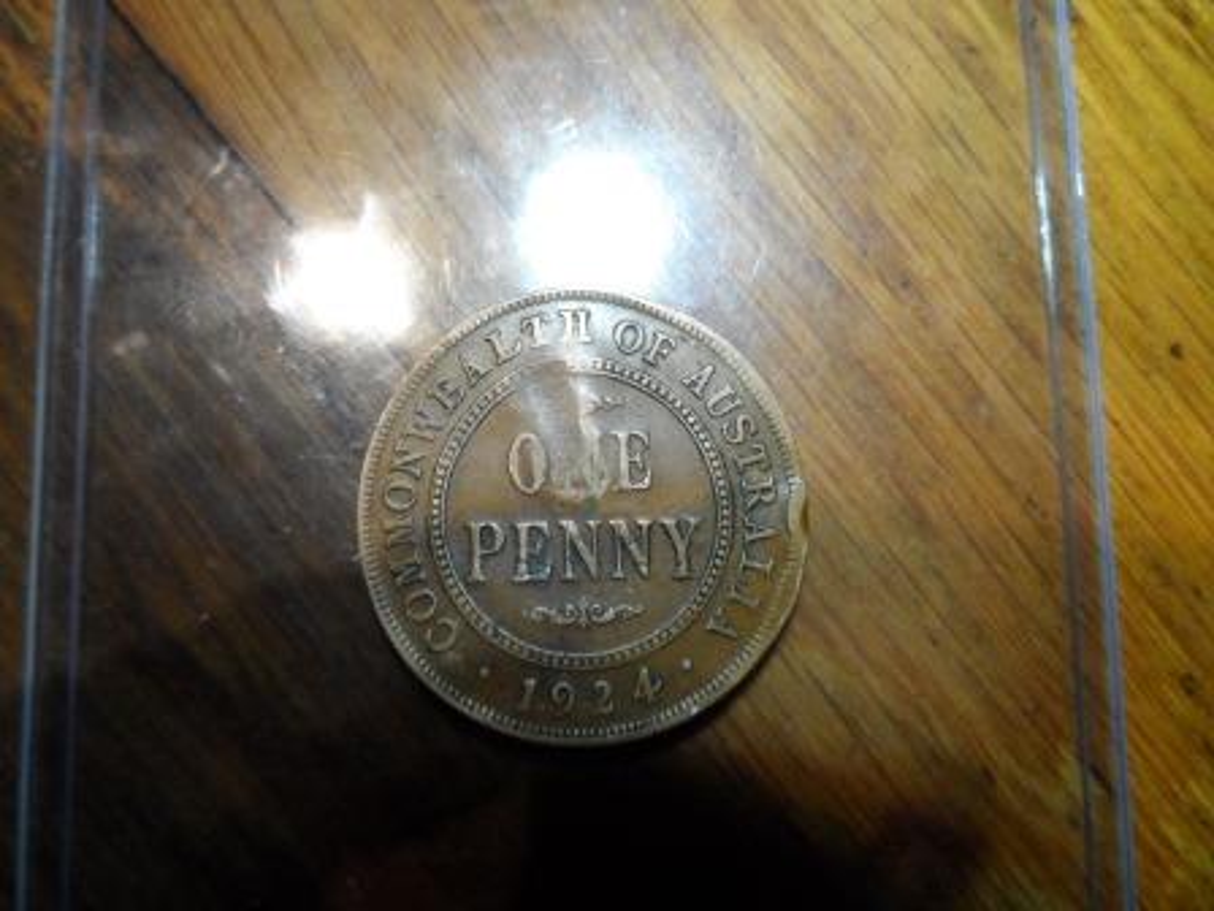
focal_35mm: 24
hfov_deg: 71.6
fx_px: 842
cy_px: 456
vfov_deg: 56.8
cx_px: 607
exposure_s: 1/30
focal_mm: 4
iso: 240
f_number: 3.2
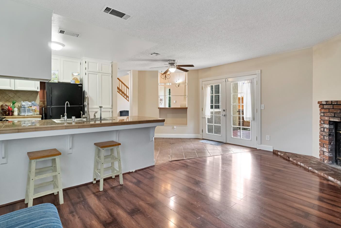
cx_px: 163
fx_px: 166
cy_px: 109
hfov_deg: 91.4
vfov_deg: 68.8
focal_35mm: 18
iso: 400
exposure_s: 1/8
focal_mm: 11
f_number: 8
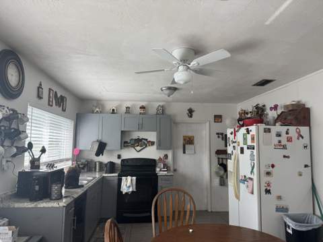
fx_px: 224
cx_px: 162
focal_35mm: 24
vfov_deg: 56.7
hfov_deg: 71.7
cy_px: 121
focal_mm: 6.76
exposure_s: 1/196
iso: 80
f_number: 1.78
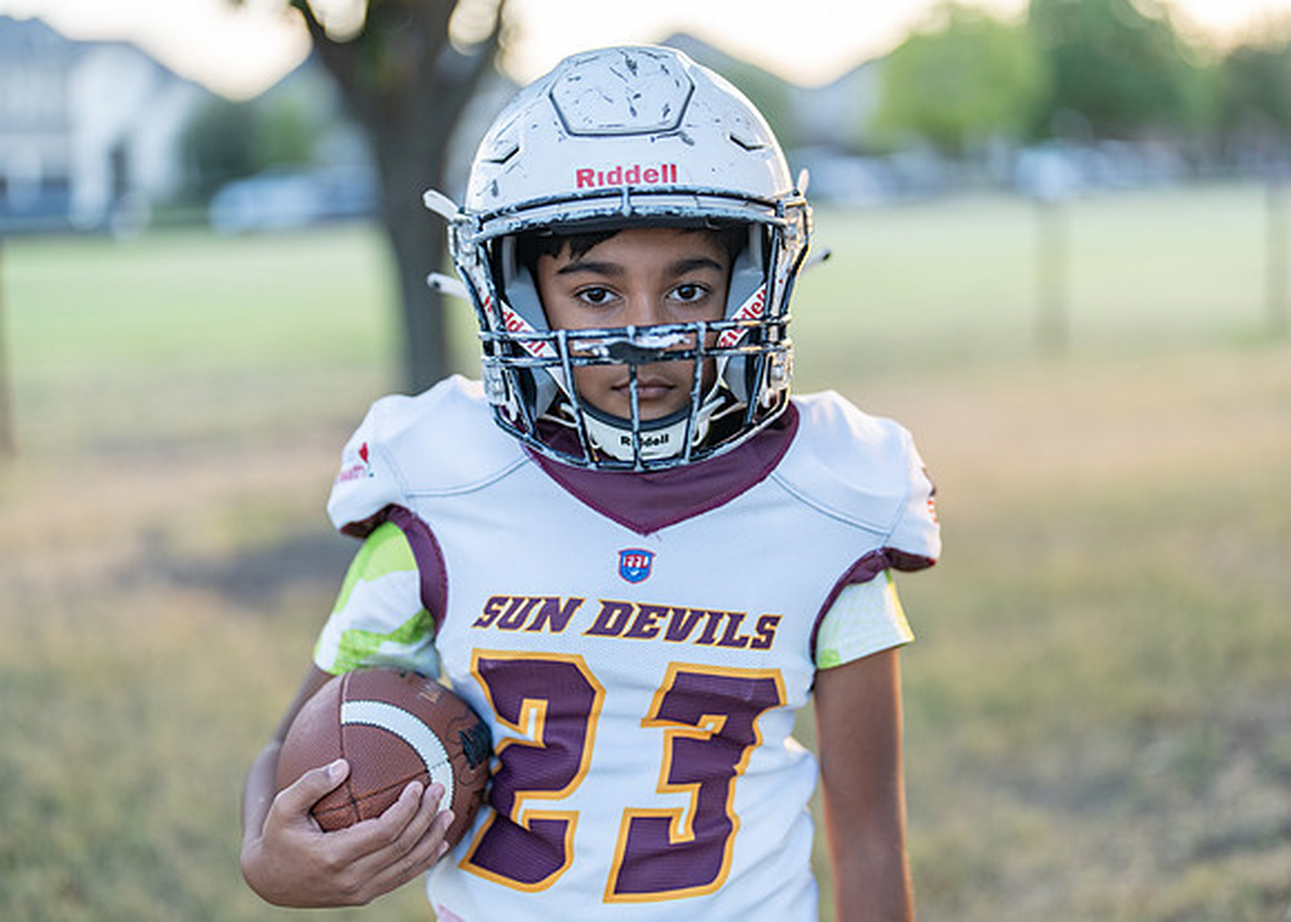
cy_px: 461
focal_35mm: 52
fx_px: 1921
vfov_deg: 27.0
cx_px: 646
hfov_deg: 37.2
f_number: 1.2
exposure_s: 1/500
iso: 160
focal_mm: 50
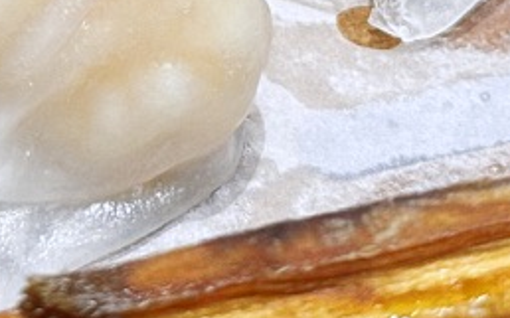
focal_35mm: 202
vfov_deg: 6.3
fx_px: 2806
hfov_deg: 10.3
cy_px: -280
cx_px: 2
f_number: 1.78
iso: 80
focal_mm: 6.76
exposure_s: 1/100
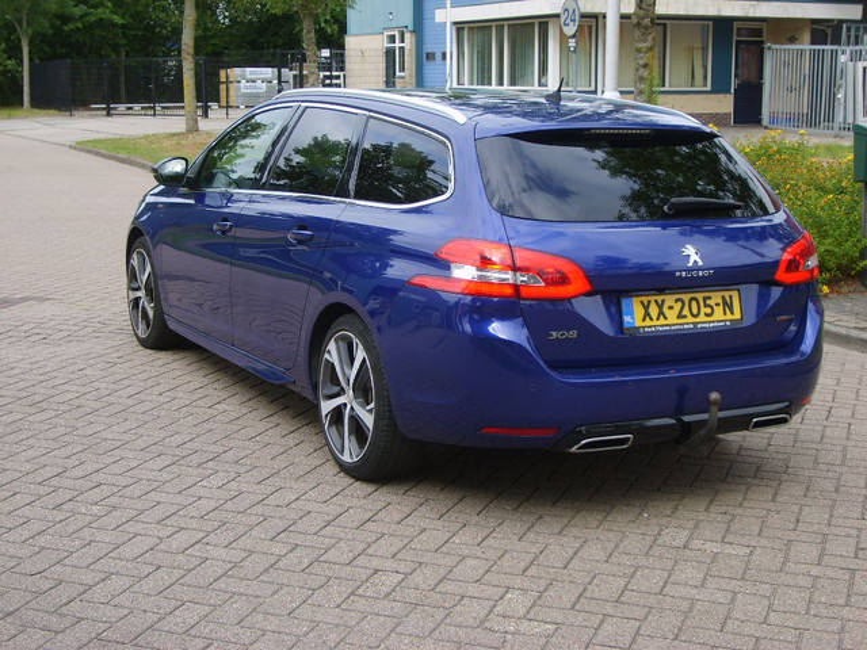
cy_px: 325
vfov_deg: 28.0
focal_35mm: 52
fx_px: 1302
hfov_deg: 36.8
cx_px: 434
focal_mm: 8.7
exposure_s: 1/250
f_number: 3.3
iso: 50
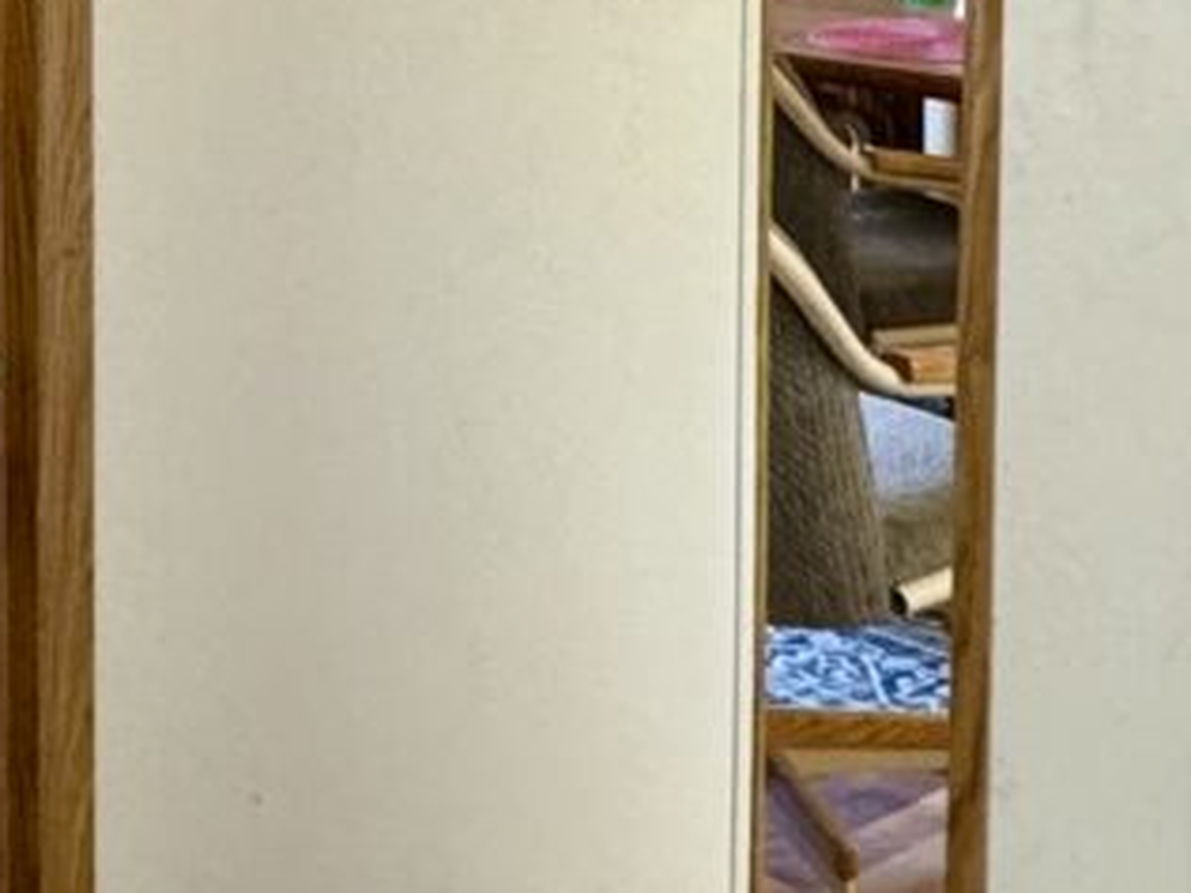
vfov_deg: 16.6
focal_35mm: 85
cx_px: -106
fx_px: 2925
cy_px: -207
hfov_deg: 21.8
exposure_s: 1/60
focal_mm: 2.22
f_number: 2.2
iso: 250
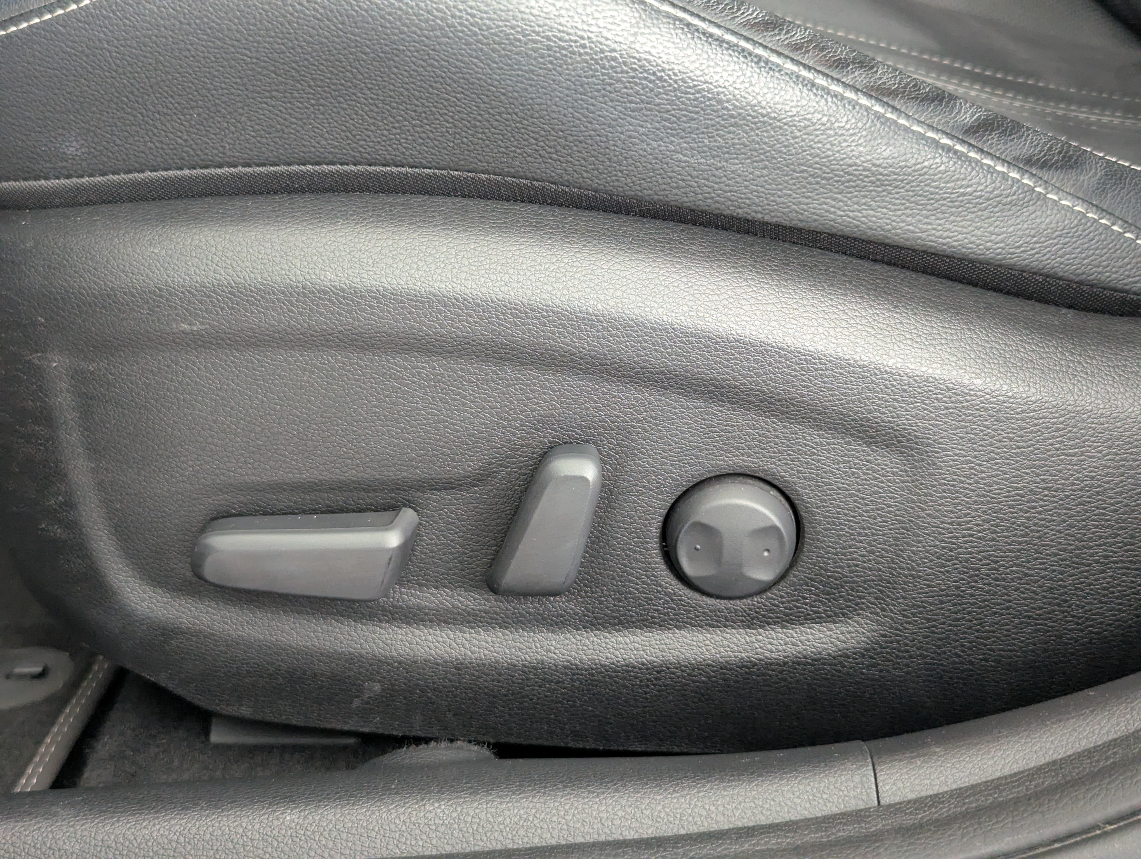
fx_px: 1584
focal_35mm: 48
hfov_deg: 39.6
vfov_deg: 30.3
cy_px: 430
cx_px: 570
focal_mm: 6.81
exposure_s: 1/41.6
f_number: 1.85
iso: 601
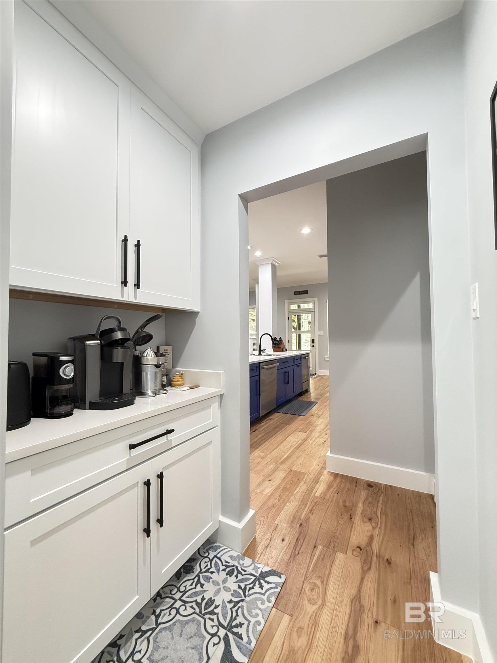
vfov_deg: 102.1
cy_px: 332
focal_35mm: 14
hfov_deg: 85.7
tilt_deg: +1.4
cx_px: 248
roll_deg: -0.3
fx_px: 268
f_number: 2.2
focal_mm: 2.22
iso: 640
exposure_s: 1/120
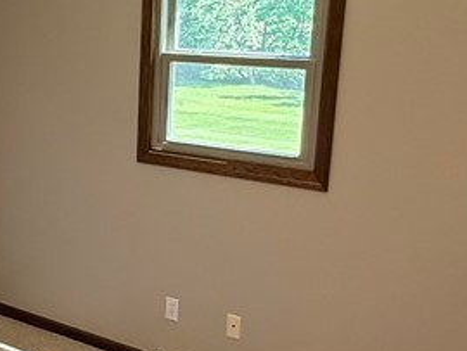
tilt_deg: -11.5
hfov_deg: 34.6
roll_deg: -1.0
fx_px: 716
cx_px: 71
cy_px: 152
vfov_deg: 27.5
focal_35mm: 53
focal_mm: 2.22
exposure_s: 1/99
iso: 320
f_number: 2.2
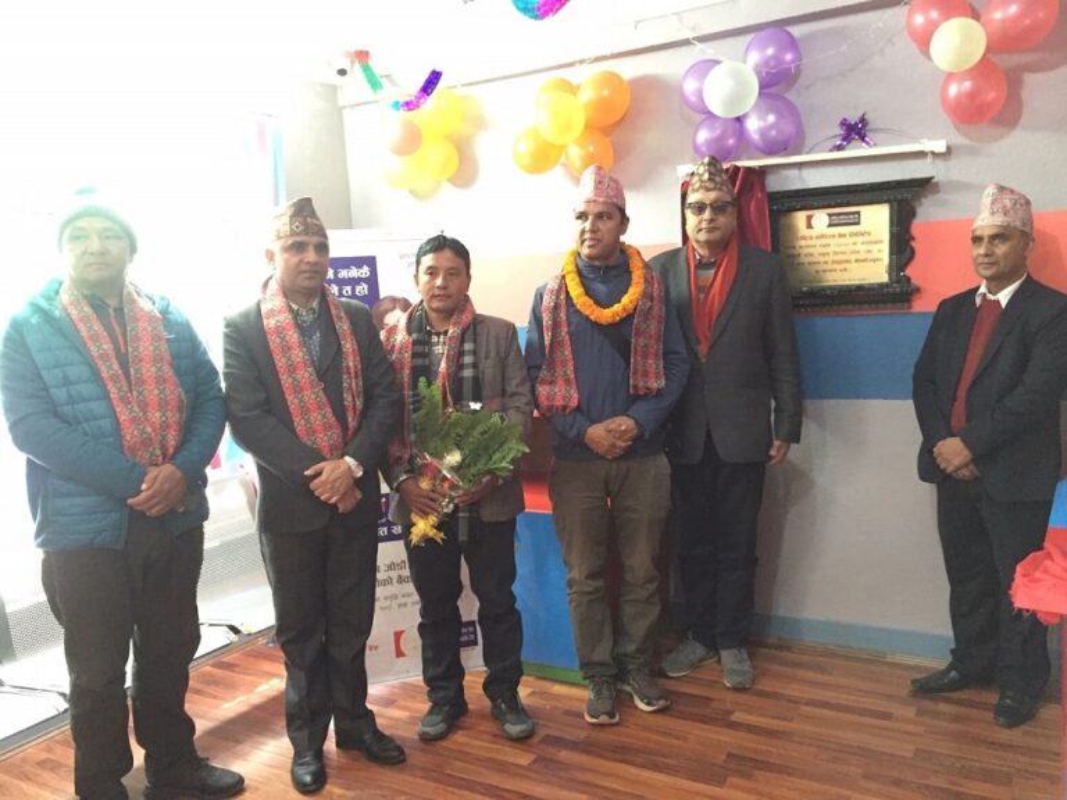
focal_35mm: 29
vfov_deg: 48.2
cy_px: 400
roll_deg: +2.2
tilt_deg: -6.2
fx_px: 894
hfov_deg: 61.7
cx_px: 534
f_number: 2.2
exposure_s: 1/17
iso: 500
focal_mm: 4.15
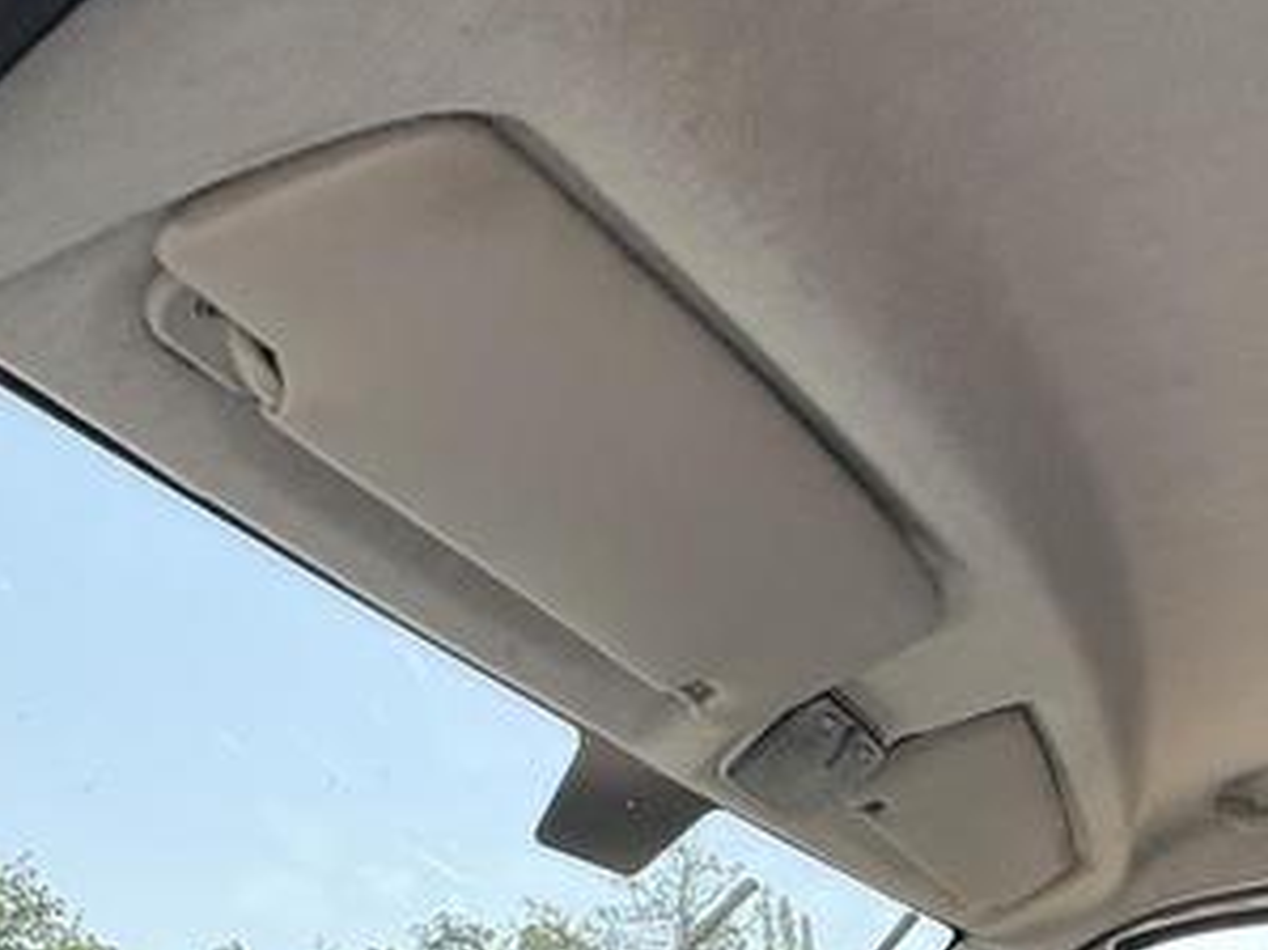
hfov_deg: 42.6
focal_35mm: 42
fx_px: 1538
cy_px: 1336
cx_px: 1035
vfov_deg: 26.9
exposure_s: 1/482
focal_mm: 2.22
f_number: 2.2
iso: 40
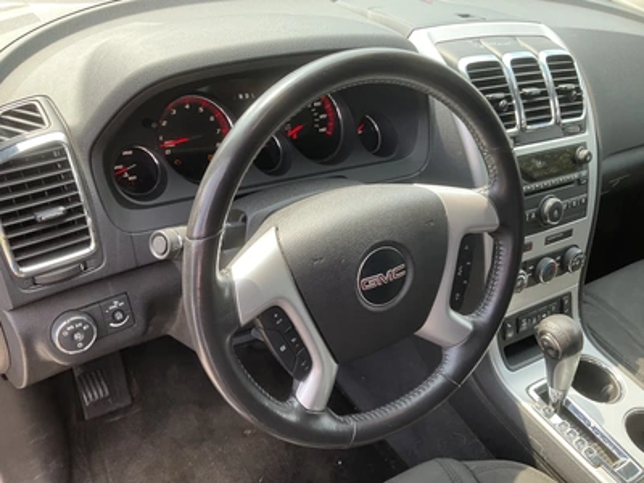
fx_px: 540
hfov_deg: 61.7
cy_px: 242
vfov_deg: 48.2
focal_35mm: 29
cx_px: 322
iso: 32
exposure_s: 1/122
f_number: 1.8
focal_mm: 3
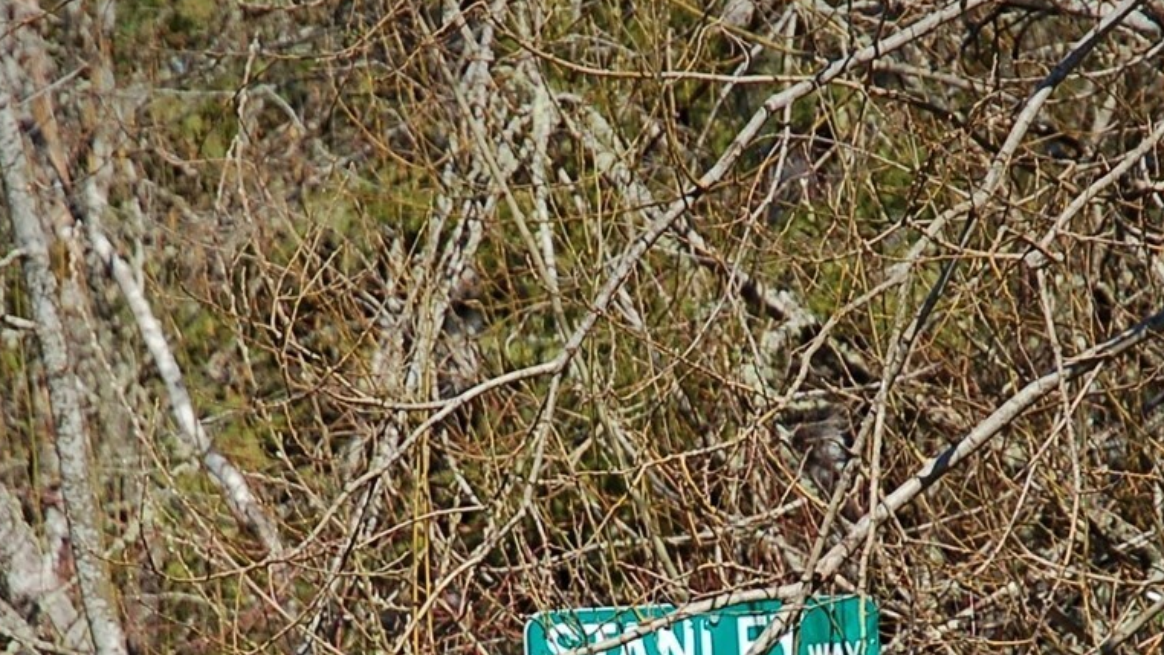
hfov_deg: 8.8
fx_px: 7563
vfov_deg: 4.9
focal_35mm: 245
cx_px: 761
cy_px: 726
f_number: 5
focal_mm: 70
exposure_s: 1/640
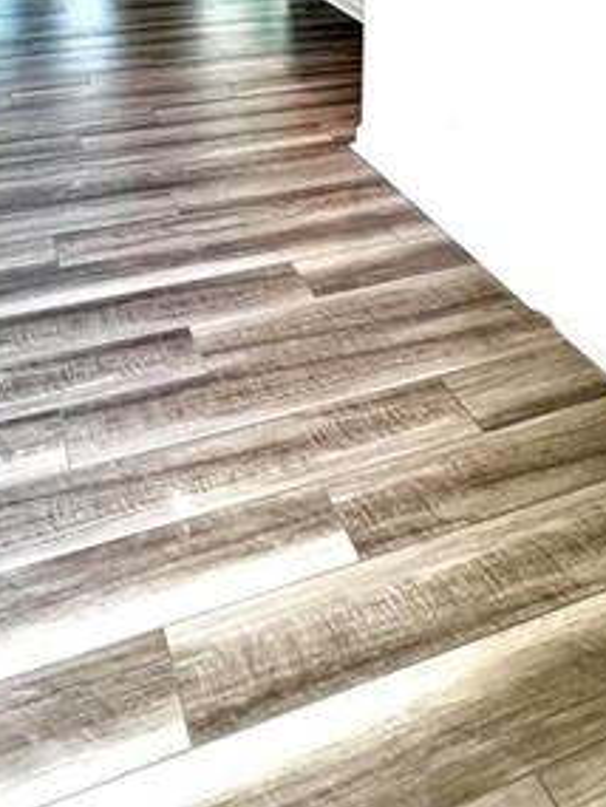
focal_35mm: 35
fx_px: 816
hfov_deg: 40.7
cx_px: 283
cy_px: -142
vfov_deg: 39.4
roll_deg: -0.6
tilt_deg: -4.0
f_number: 1.8
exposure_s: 1/120
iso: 100
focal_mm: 1.57
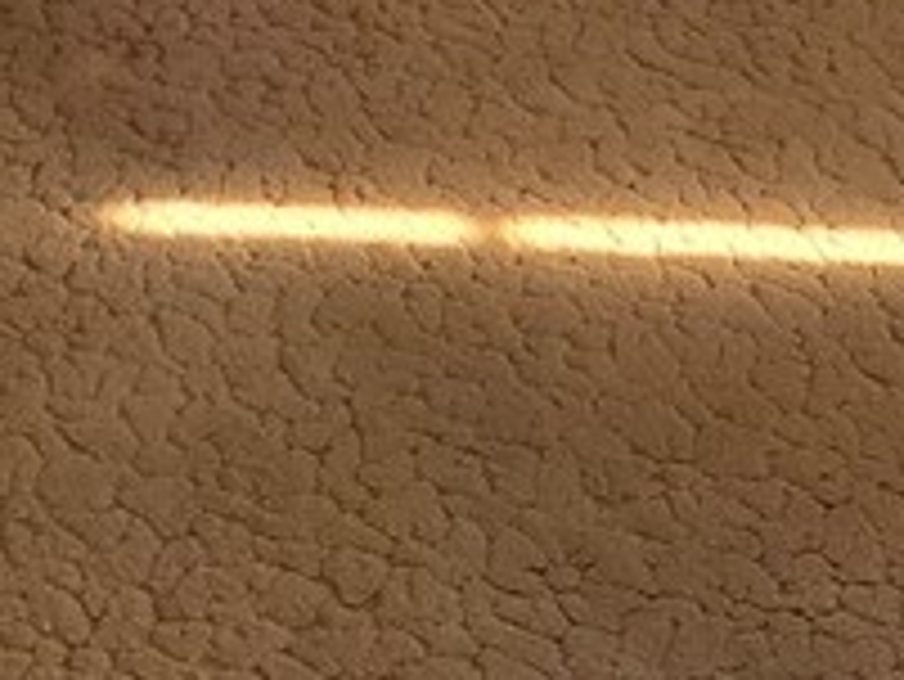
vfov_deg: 11.1
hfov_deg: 16.8
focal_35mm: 117
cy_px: -820
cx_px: 427
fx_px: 3057
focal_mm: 5.4
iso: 320
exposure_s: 1/120
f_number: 1.8
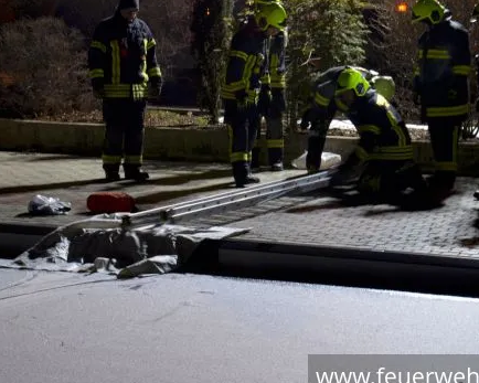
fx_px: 2235
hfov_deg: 12.2
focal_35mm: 158
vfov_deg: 9.8
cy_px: 164
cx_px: 215
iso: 800
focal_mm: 75
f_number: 5.6
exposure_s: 1/8
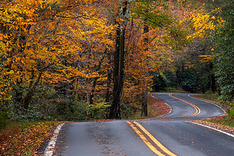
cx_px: 180
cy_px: 12
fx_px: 1637
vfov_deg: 5.4
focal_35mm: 252
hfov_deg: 8.2
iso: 400
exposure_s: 1/80
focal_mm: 90
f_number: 11
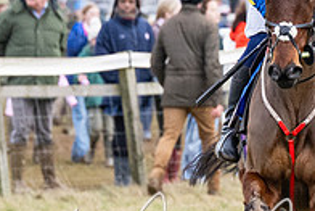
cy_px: 188
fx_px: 7084
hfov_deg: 2.5
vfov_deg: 1.7
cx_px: 321
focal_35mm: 809
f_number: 4
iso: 800
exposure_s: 1/1250
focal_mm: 115
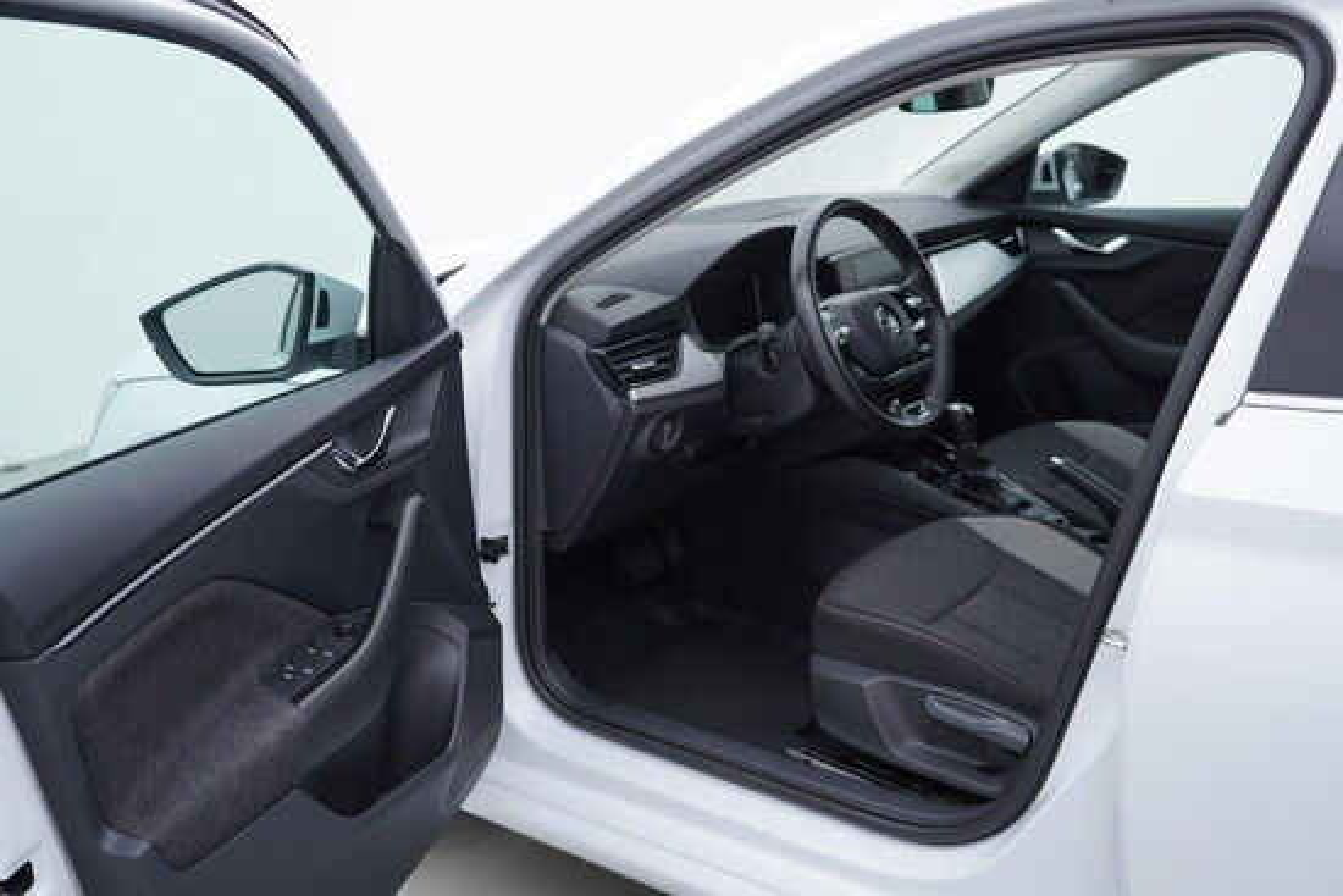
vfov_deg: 36.9
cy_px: 448
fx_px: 1343
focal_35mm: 36
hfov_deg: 53.1
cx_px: 672
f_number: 3.5
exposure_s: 1/60
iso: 125
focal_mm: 24
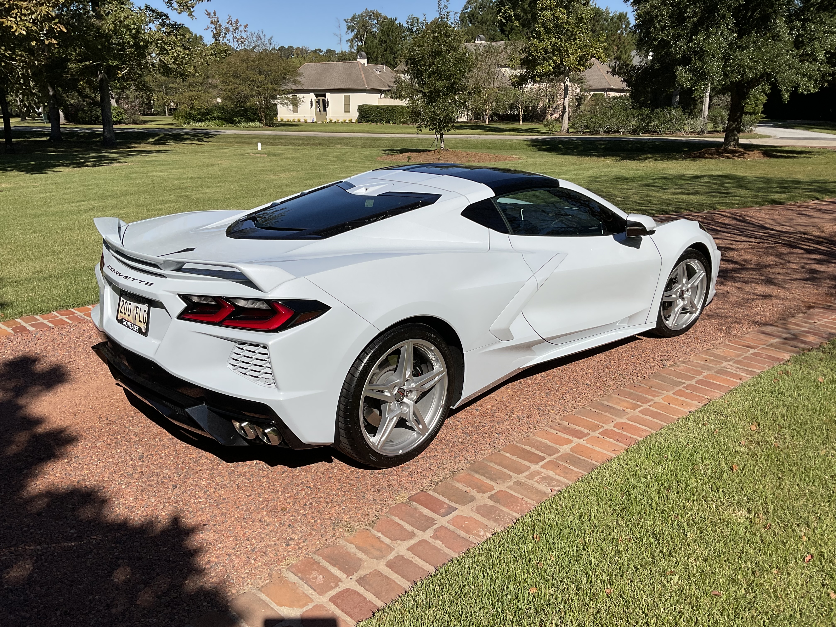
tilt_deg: -18.3
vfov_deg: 48.2
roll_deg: -0.5
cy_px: 314
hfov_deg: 61.7
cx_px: 418
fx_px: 700
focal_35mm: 29
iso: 16
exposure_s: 1/3322
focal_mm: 3
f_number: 1.8
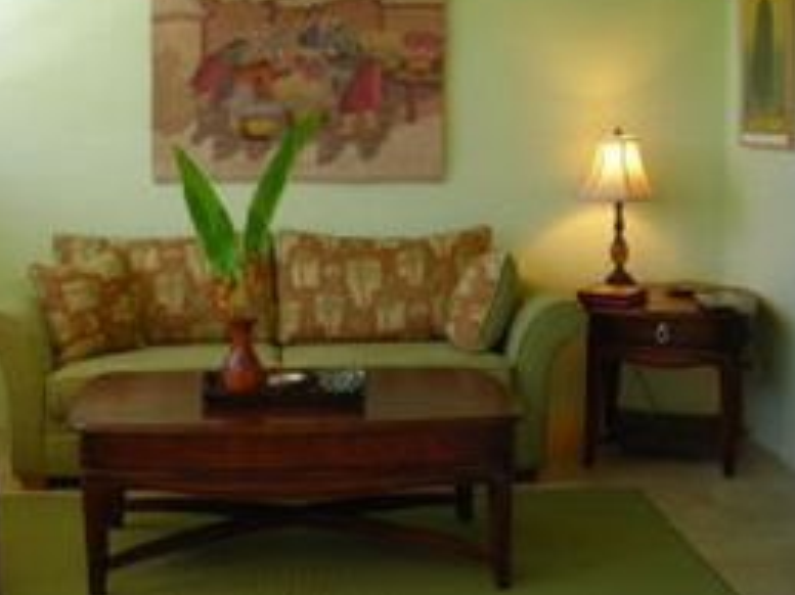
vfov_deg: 26.9
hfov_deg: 35.2
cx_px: 258
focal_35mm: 54
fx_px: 1240
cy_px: 230
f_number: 3.2
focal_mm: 6.3
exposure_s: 1/15
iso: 50
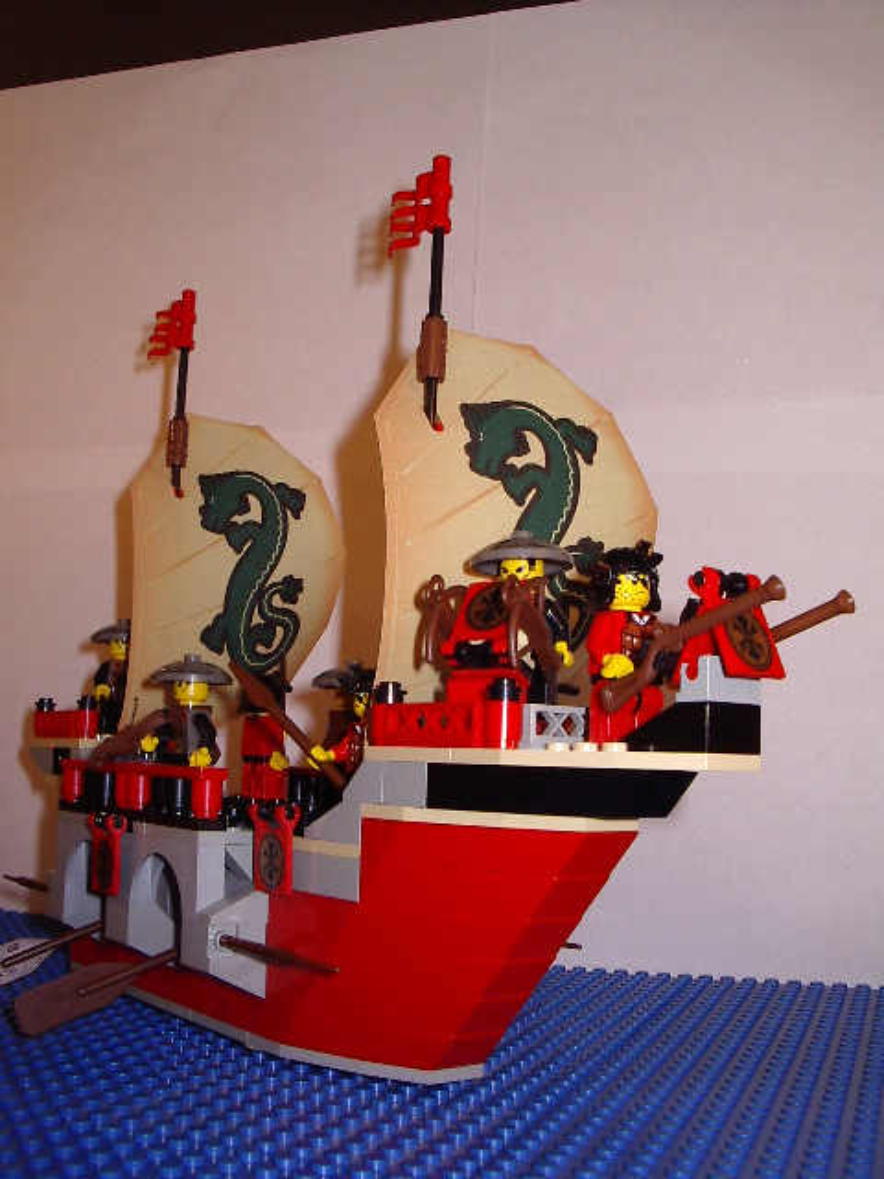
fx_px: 1294
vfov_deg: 49.0
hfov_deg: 37.7
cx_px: 442
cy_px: 590
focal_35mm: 38
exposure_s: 1/60
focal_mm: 5.8
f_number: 4.8
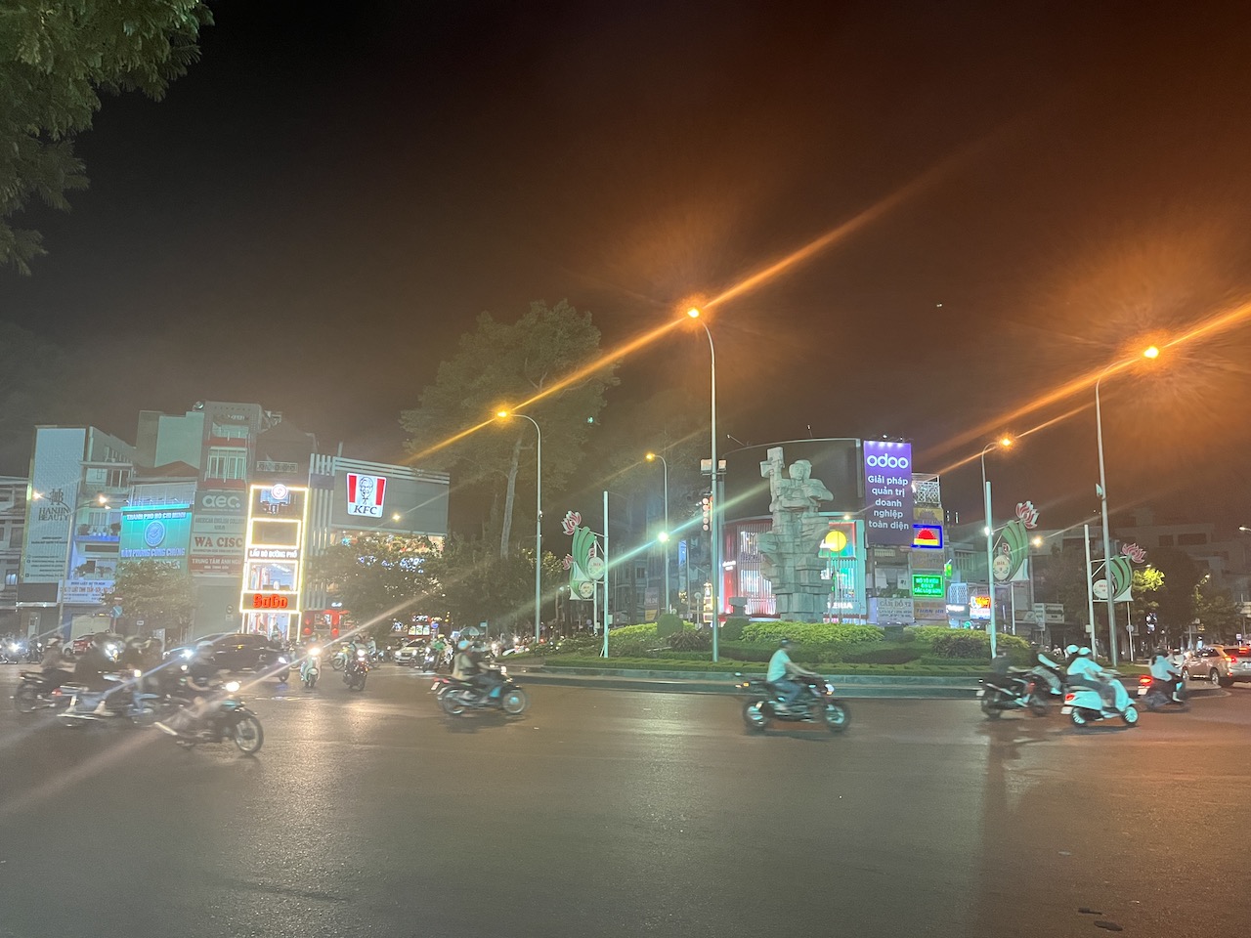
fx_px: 940
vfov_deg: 53.1
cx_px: 626
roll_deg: -0.8
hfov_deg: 67.3
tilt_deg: +9.2
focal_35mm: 26
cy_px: 469
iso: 500
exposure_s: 1/50
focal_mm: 5.1
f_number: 1.6
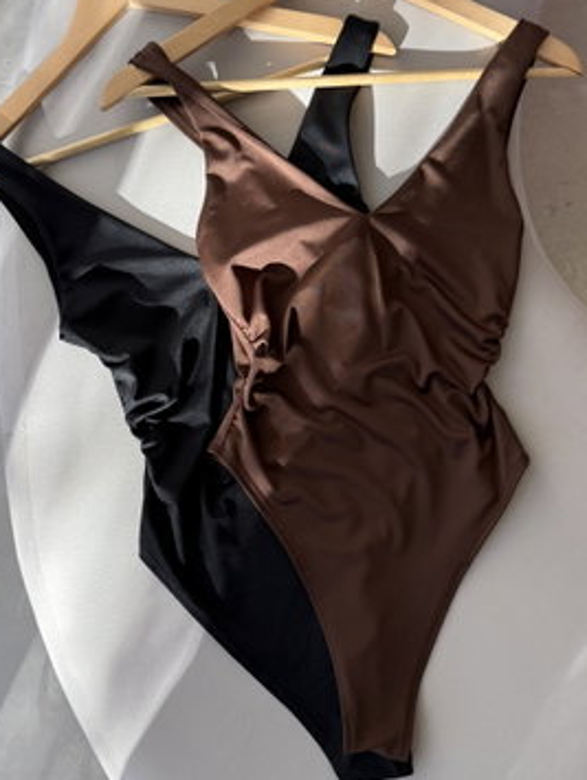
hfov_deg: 39.7
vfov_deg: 51.3
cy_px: 383
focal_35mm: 36
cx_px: 306
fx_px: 812
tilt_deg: -86.8
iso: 80
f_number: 1.78
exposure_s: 1/459
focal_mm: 6.76
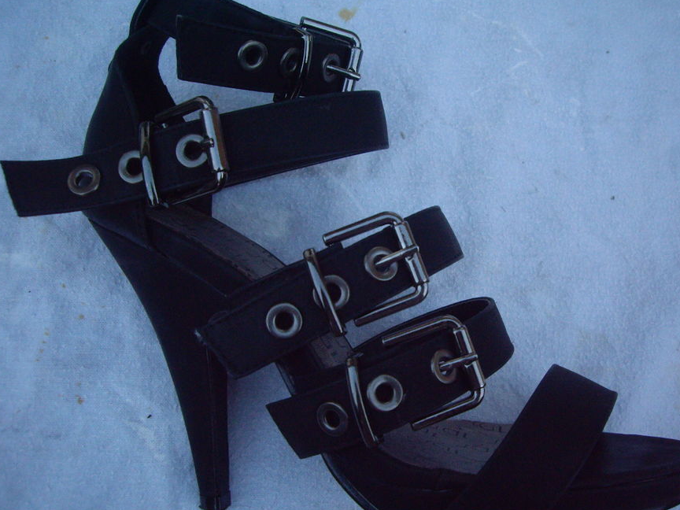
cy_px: 261
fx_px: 864
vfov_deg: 32.9
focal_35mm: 44
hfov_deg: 42.9
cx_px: 361
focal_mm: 6.2
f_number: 2.7
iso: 200
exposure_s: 1/30
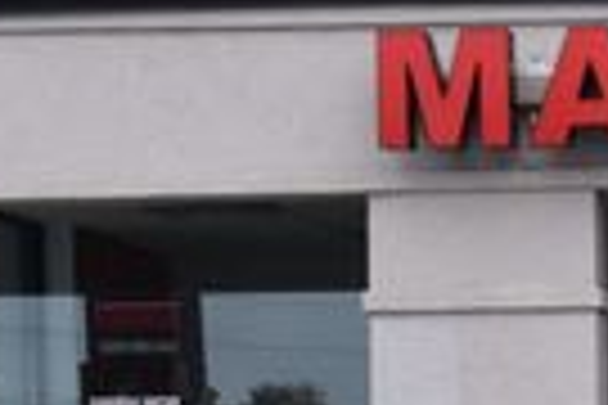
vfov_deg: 6.4
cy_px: 626
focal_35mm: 213
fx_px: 3597
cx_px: 1157
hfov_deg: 9.2
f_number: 10
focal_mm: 30
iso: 400
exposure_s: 1/200
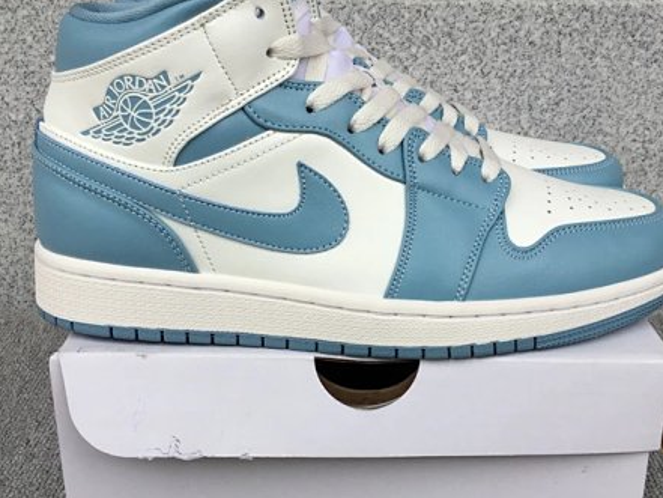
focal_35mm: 45
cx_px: 353
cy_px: 262
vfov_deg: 32.2
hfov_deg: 42.0
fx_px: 862
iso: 25
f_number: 2.4
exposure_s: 1/208
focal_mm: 3.3
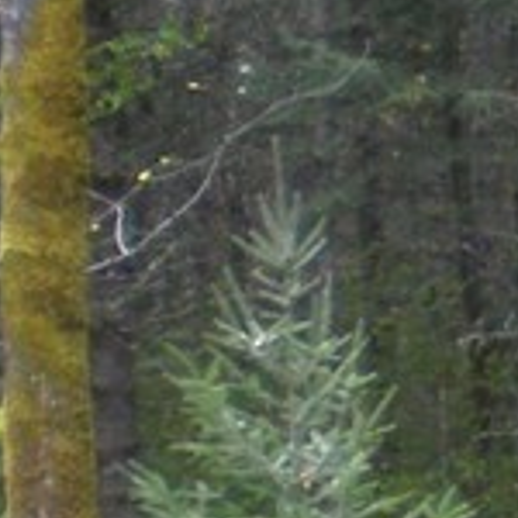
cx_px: 1043
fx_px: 3877
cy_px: 428
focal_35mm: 229
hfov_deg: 7.3
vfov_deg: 7.6
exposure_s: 1/59.7
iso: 139
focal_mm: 6.3
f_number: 3.1
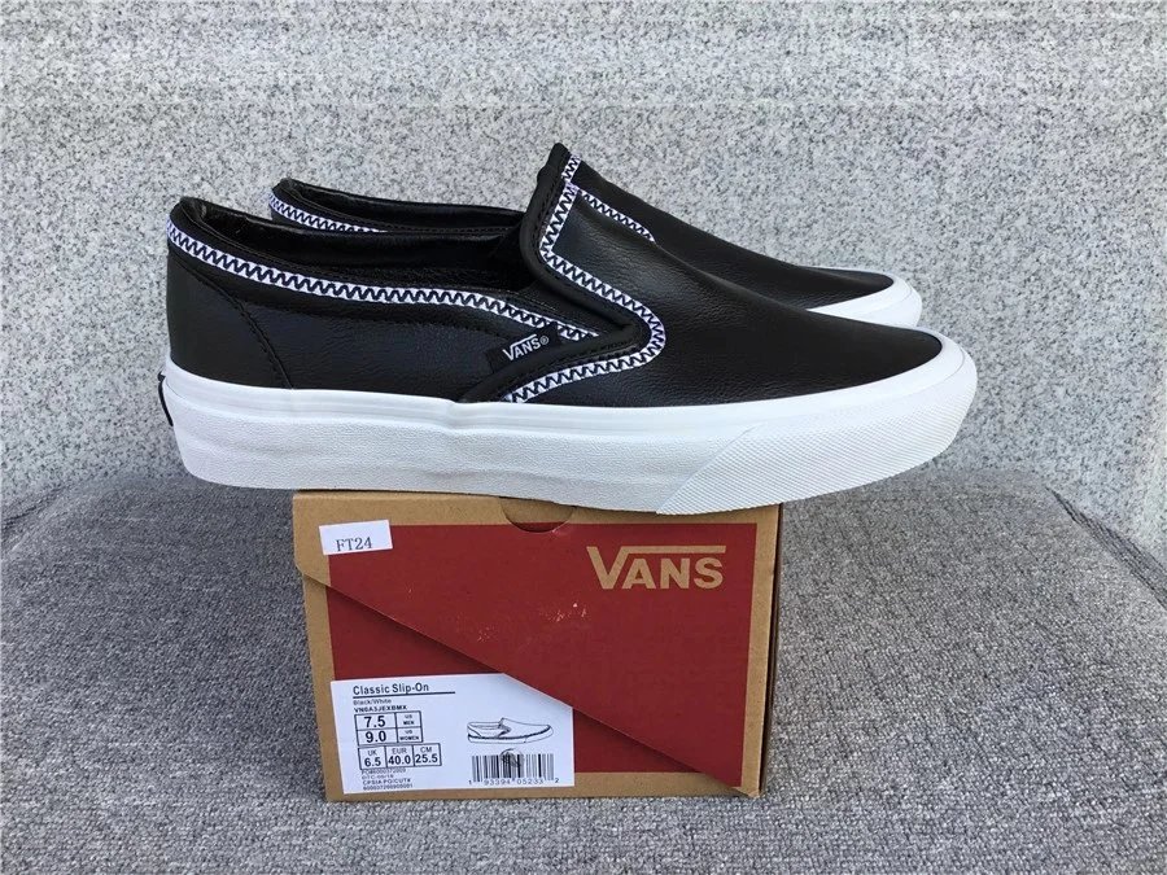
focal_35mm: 31
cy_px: 438
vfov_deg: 45.4
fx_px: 1045
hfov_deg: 58.4
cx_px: 584
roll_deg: +0.5
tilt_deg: -19.8
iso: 25
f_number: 2.4
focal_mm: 3.3
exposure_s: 1/117
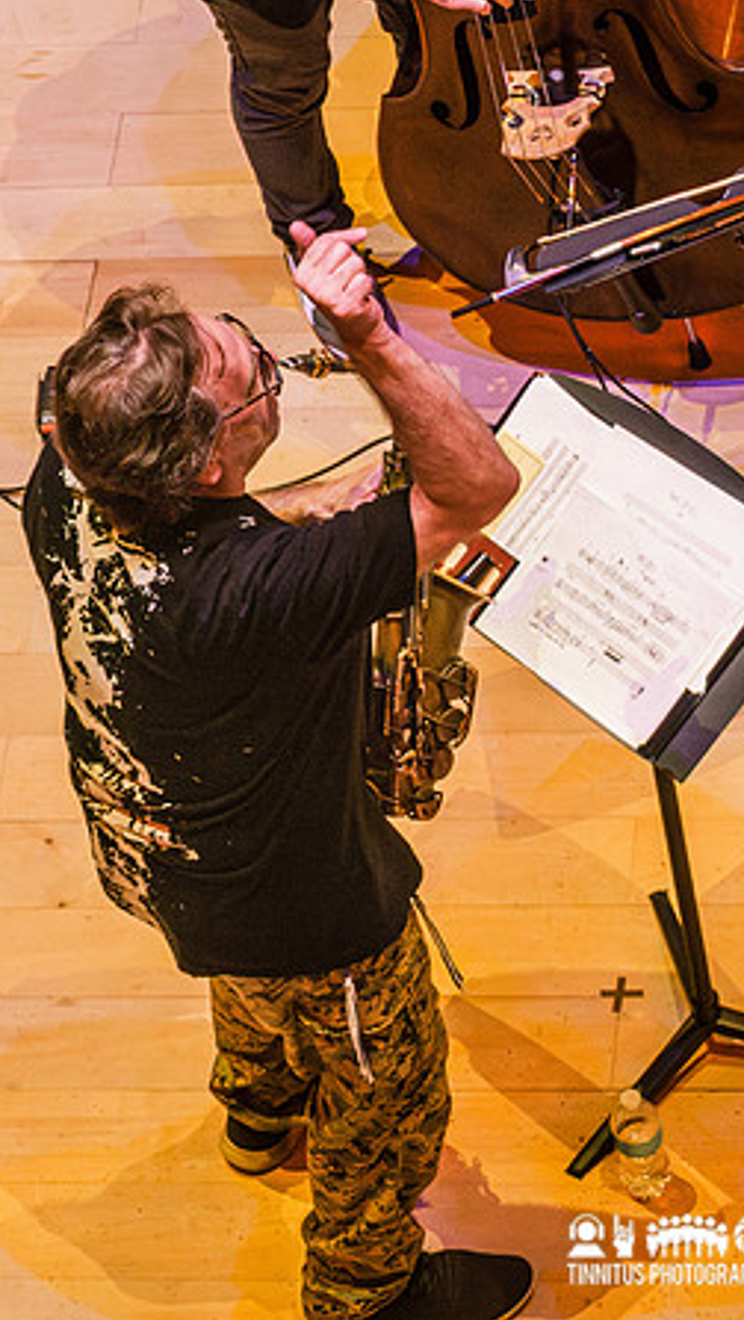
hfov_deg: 6.9
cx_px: 505
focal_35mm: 177
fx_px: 6197
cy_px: 579
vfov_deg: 12.2
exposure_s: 1/320
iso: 1600
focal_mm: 36.7
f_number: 4
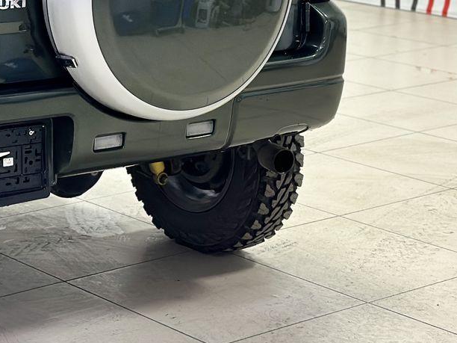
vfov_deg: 12.9
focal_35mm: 113
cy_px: -15
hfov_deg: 16.8
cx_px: -53
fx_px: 1492
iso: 200
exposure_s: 1/100
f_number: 1.78
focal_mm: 6.86
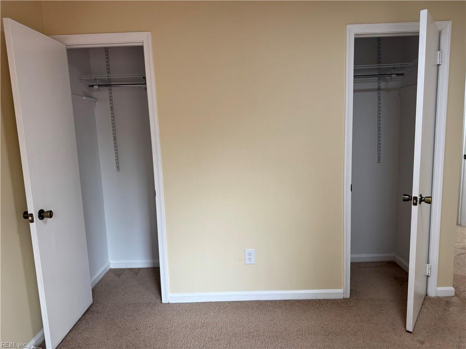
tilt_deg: -7.7
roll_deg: +1.8
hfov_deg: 71.6
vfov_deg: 56.8
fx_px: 323
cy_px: 174
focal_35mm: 24
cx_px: 233
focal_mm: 6.76
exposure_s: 1/120
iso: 160
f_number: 1.78
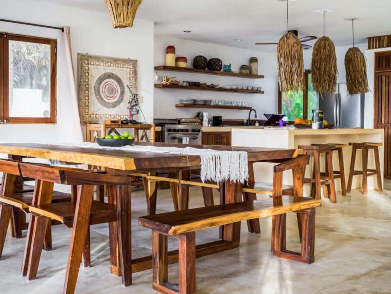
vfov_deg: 33.6
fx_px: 486
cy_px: 140
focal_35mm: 43
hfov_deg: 43.8
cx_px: 207
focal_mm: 45
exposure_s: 1/15
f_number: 6.8
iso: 800
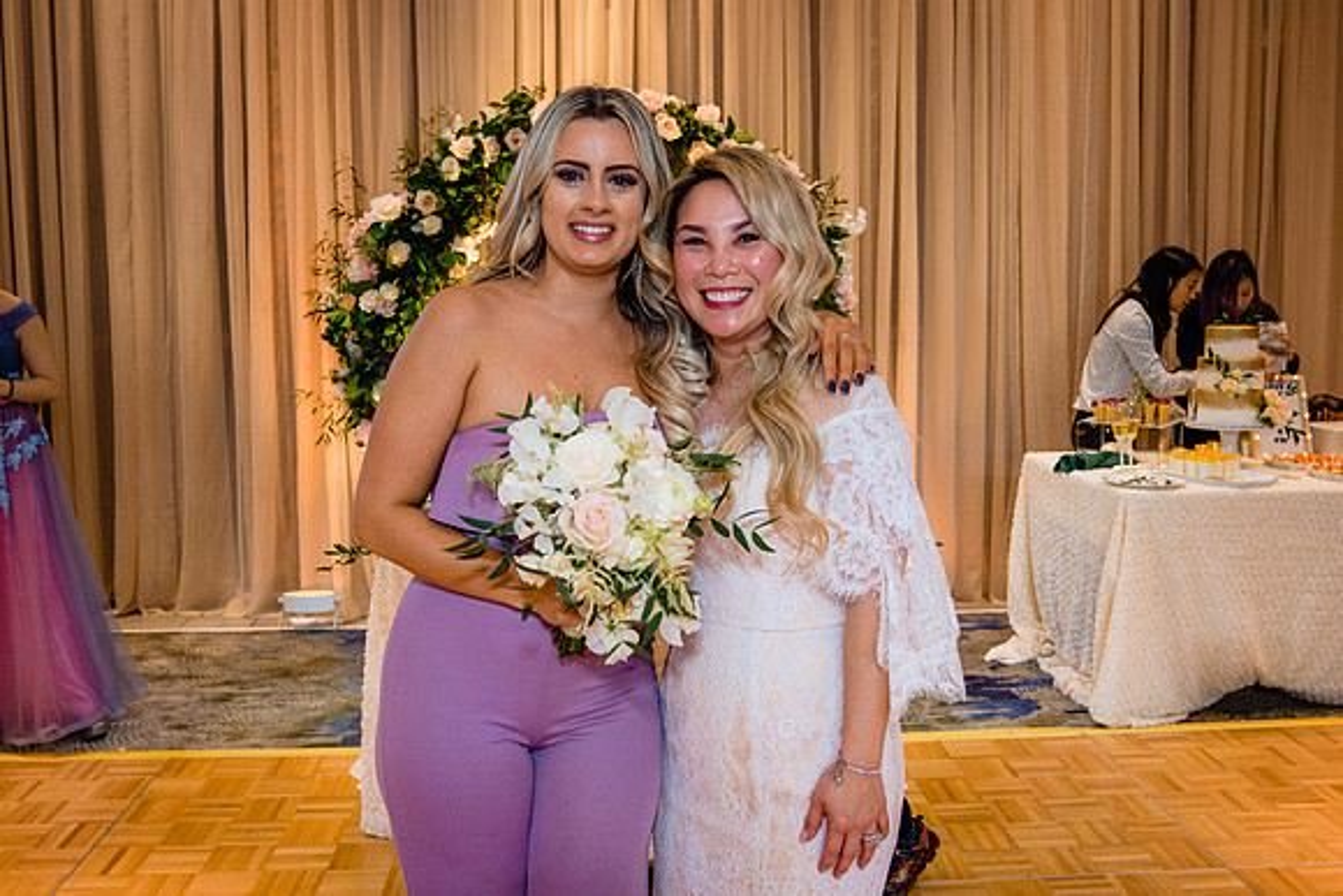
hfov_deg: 55.7
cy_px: 404
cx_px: 683
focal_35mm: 34
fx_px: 1272
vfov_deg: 38.8
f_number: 4
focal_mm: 26
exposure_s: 1/160
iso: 1000
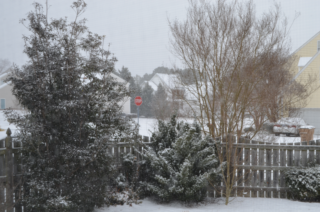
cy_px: 106
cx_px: 160
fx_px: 426
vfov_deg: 28.0
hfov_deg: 41.2
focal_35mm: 48
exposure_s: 1/250
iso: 200
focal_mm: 32
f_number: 8
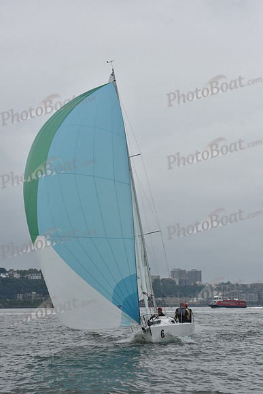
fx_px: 1007
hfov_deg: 14.9
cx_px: 132
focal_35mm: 92
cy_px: 197
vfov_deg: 22.1
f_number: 11
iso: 400
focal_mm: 92
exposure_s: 1/800
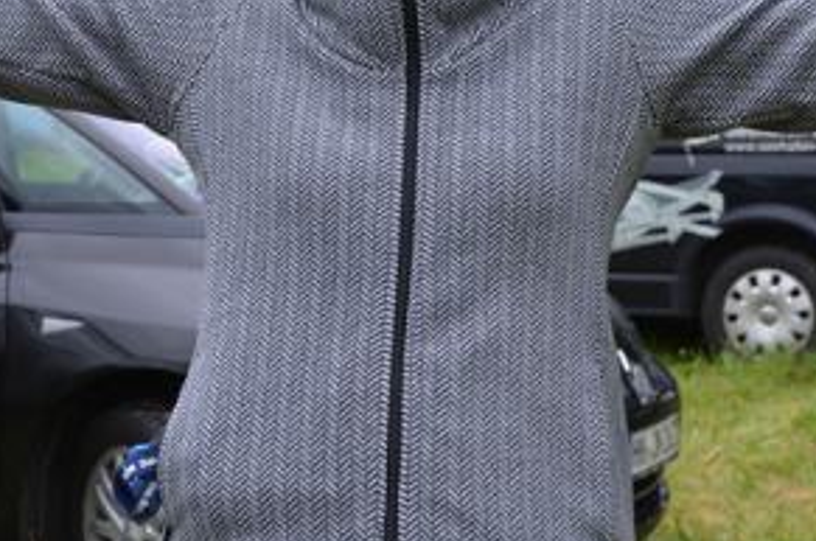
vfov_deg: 13.5
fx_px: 2240
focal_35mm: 99
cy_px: -22
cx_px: 387
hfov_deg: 20.6
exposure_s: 1/125
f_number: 5.6
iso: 125
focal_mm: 24
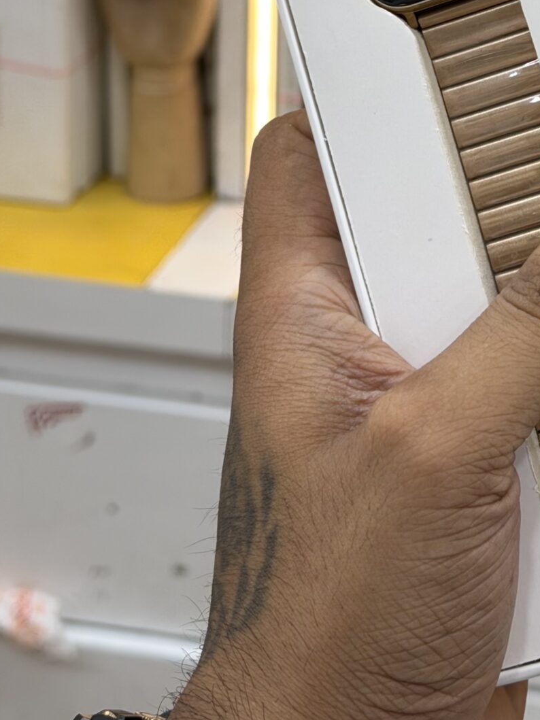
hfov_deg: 12.6
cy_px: -101
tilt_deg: -15.5
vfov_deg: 16.4
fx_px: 2413
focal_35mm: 116
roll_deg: -2.7
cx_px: 538
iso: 50
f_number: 1.78
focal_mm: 6.76
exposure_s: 1/121
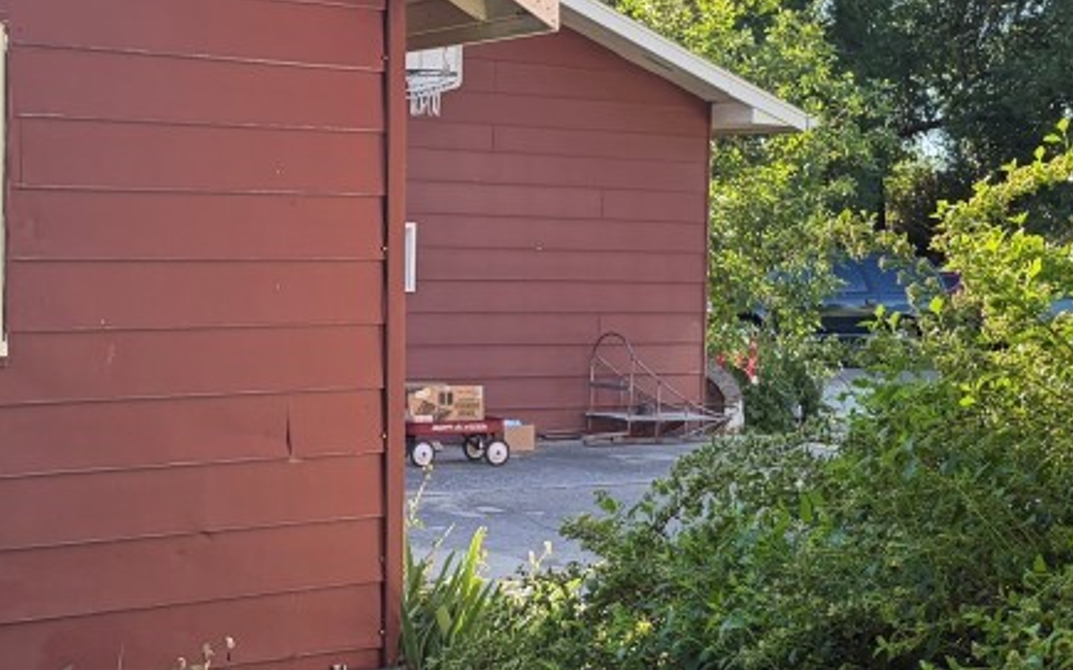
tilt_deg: +0.1
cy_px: 237
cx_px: 388
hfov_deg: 31.4
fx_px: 1900
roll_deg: -1.5
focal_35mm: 65
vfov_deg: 19.9
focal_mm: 5.96
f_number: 1.6
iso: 64
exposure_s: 1/527
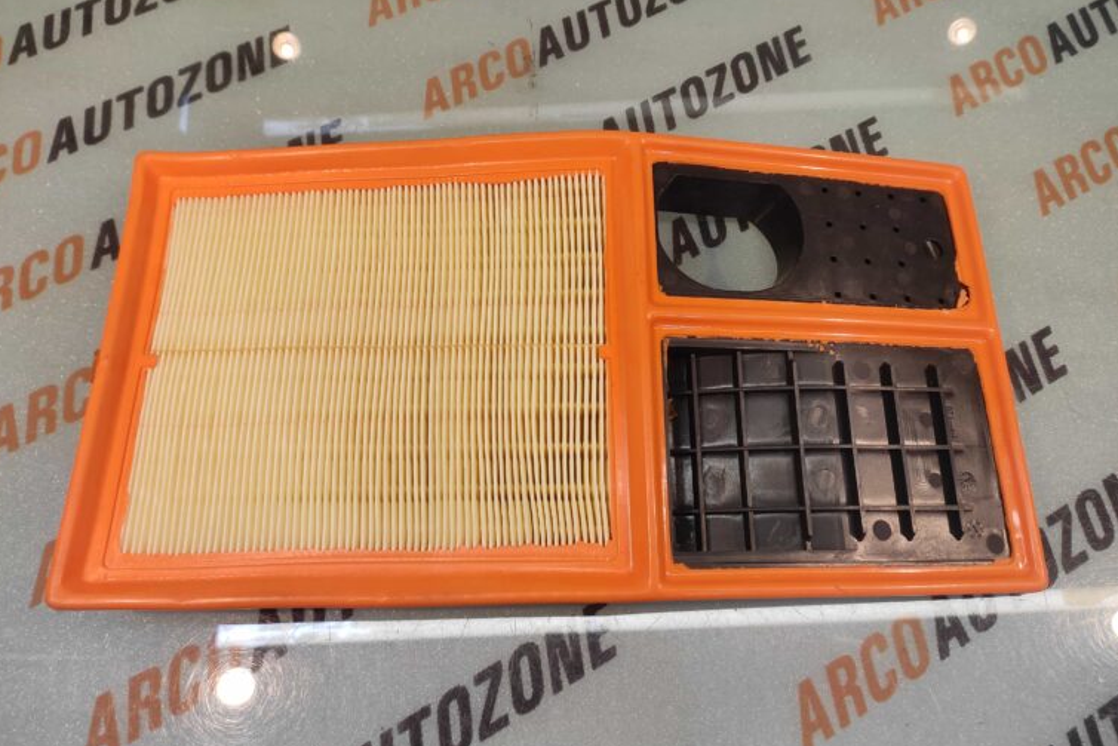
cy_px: 339
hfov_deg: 90.0
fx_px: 559
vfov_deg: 67.3
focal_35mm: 18
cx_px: 559
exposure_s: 1/50
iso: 113
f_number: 1.79
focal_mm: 4.74
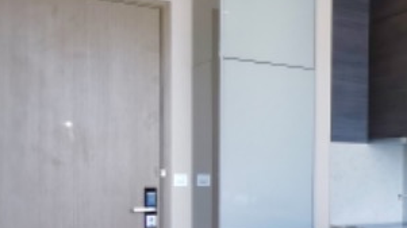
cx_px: 554
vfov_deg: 20.4
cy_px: 190
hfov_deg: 28.3
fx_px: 626
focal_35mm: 58
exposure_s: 1/50
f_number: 2.2
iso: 125
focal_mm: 2.35
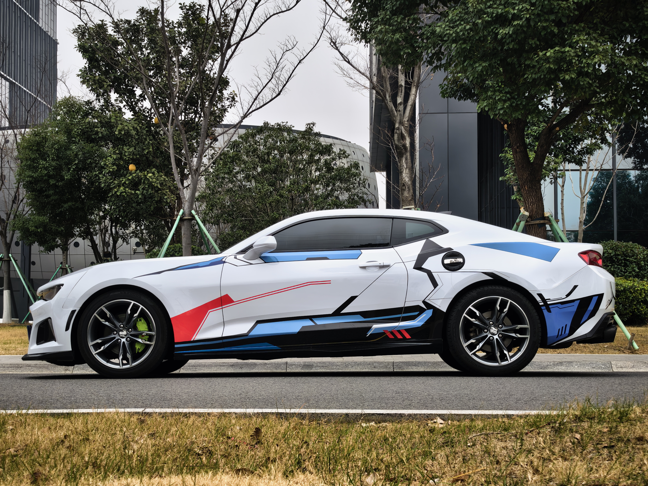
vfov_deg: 23.3
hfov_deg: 30.7
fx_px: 1179
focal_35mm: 63
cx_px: 324
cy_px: 243
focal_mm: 6.98
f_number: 2
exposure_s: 1/543
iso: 50
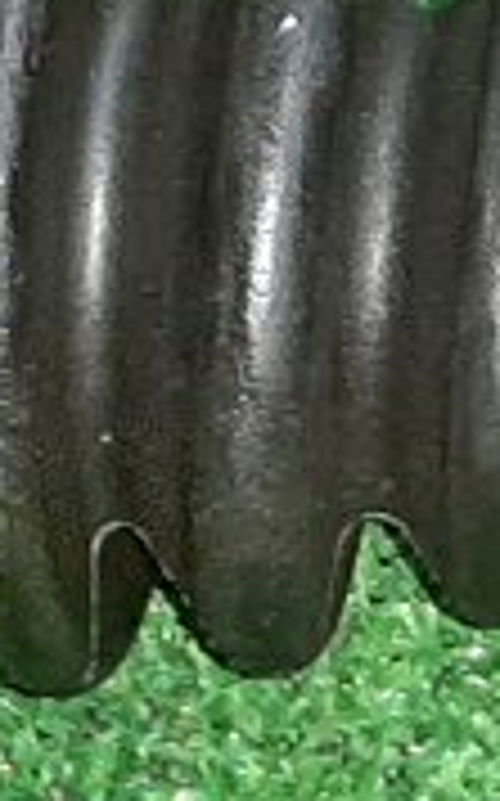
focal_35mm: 223
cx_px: 450
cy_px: 238
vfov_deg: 9.4
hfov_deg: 5.9
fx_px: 4870
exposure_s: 1/25
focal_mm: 3.93
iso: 242
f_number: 1.7
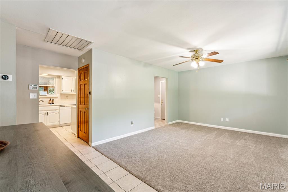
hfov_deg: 97.5
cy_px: 96
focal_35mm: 16
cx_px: 144
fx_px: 126
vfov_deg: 74.4
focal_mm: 15.8
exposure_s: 1/3.33
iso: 320
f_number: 13
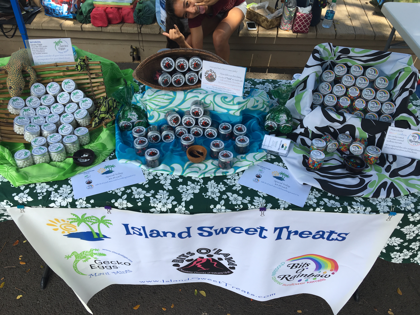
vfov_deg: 48.2
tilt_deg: -41.5
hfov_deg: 61.7
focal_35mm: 29
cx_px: 210
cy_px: 158
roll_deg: -2.3
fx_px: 352
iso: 25
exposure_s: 1/496
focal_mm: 4.15
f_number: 2.2
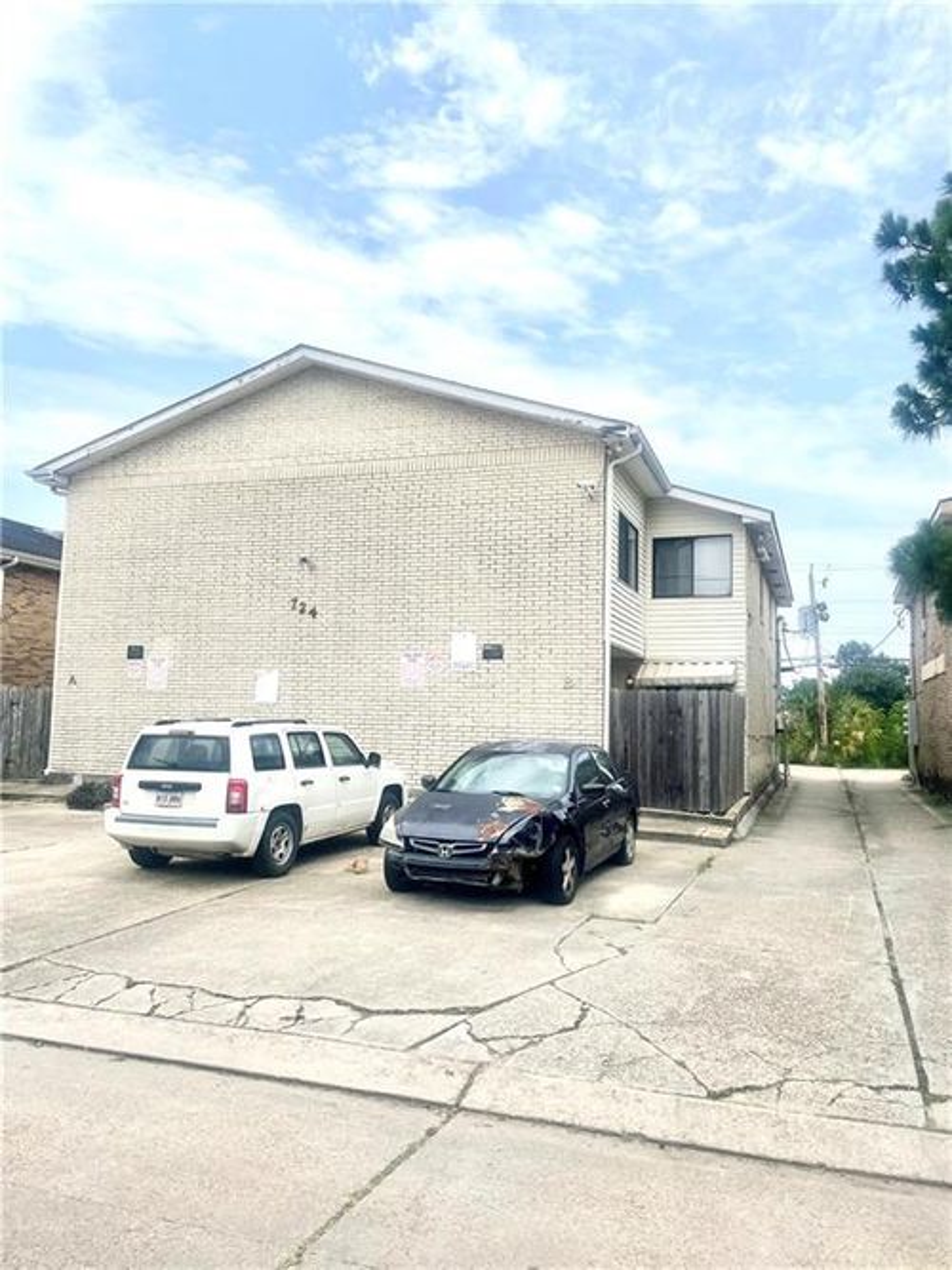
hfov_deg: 53.0
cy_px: 635
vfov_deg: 67.3
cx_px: 476
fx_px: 954
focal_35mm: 26
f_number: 1.6
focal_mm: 4.2
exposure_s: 1/5291
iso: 32
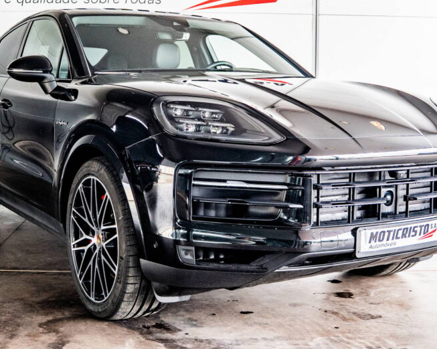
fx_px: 685
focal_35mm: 53
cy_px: 124
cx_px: 171
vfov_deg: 28.5
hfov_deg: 35.2
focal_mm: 24
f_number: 3.5
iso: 640
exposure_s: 1/320
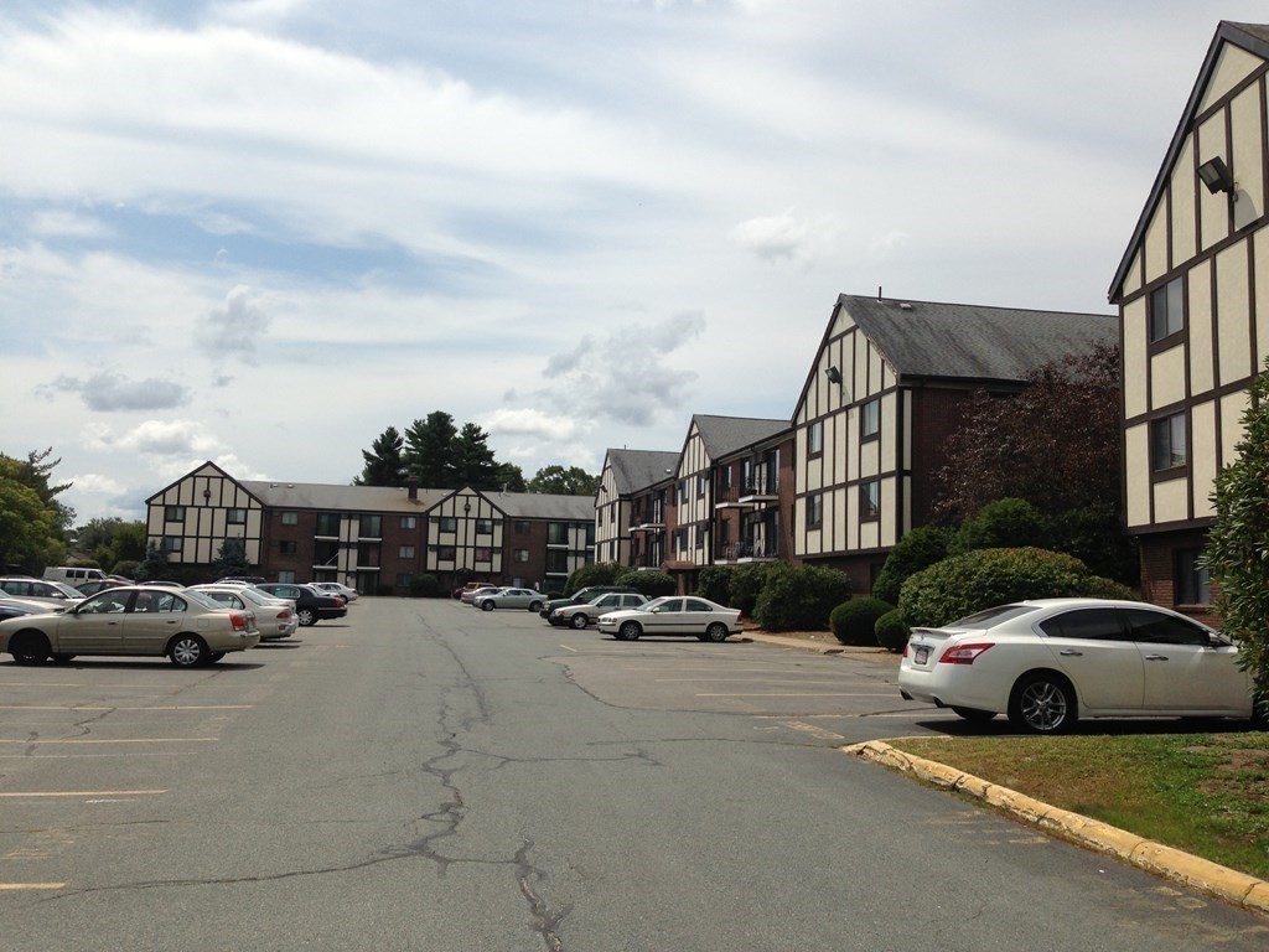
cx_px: 634
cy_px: 476
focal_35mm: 33
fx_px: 1210
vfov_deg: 42.9
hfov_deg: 55.4
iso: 50
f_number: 2.4
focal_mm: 4.13
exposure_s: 1/3390
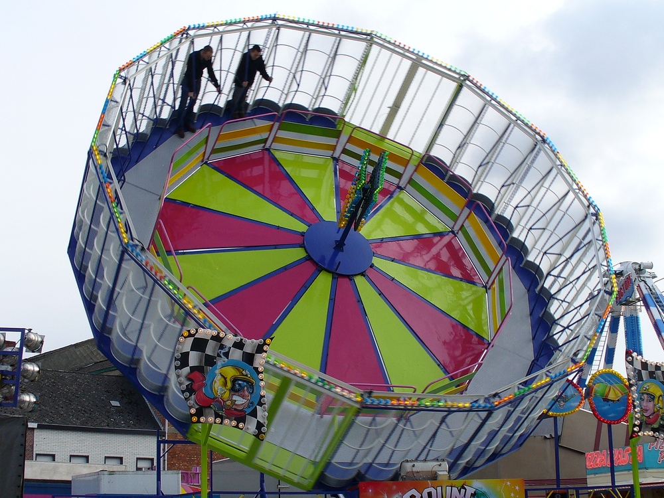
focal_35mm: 52
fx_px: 997
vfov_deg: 28.0
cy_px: 249
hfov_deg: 36.8
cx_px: 332
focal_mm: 7
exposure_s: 1/160
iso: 80
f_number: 5.8
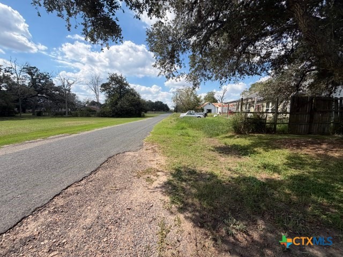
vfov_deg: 85.7
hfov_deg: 102.1
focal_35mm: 14
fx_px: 139
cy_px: 128
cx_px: 172
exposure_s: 1/770
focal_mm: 2.22
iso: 25
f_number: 2.2
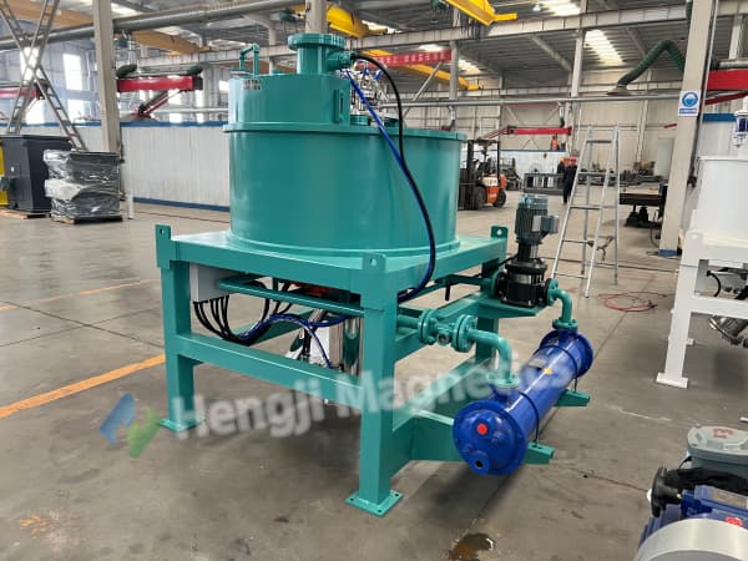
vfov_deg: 53.1
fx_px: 562
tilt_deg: -12.5
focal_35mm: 26
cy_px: 280
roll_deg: -1.4
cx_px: 374
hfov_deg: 67.3
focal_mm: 5.7
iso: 125
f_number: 1.5
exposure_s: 1/87
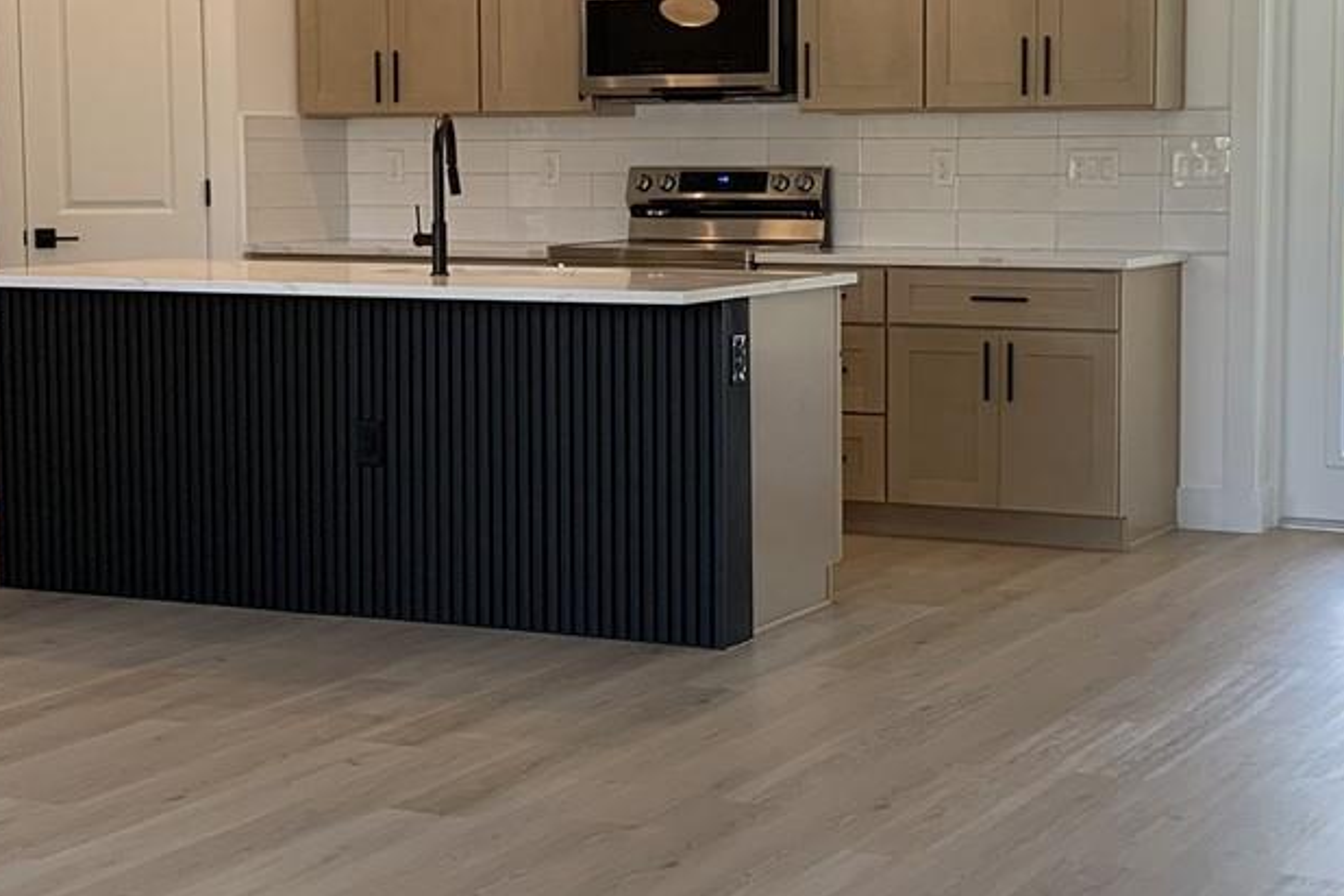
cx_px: 735
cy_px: 398
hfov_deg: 28.8
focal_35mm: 70
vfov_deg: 19.4
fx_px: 2613
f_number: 1.8
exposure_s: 1/120
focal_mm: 4.25
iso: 50
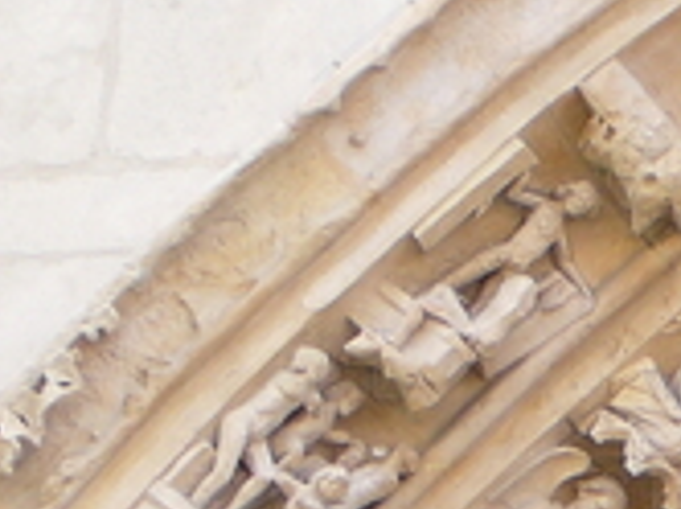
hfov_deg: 6.1
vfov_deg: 4.6
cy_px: 644
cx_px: 1136
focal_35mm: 322
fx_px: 6326
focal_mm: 10.5
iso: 80
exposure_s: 1/125
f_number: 3.7
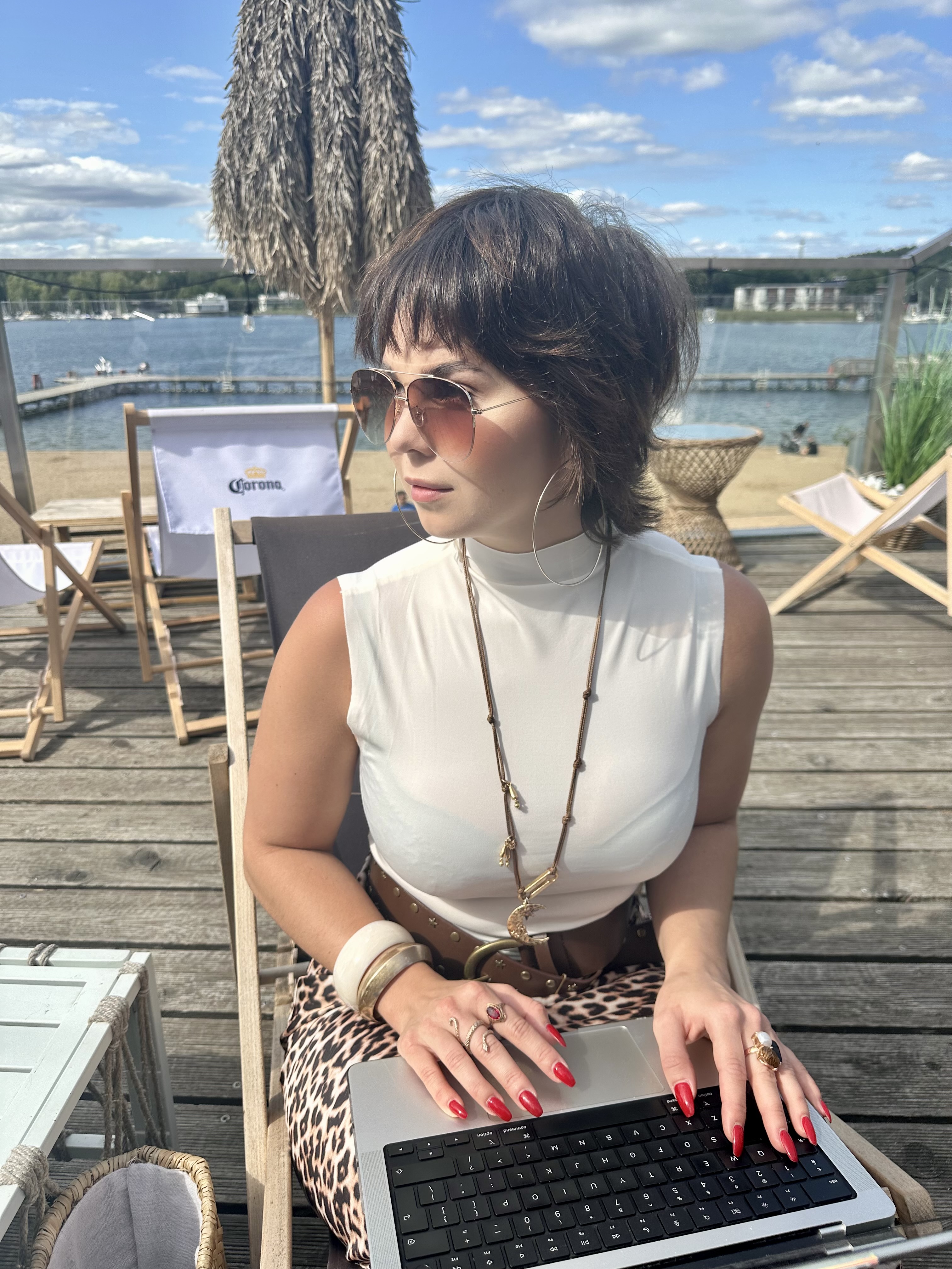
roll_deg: +0.2
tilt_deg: -21.3
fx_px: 880
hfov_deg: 56.8
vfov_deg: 71.6
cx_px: 476
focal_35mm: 24
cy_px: 634
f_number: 1.78
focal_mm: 6.86
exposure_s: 1/3597
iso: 80
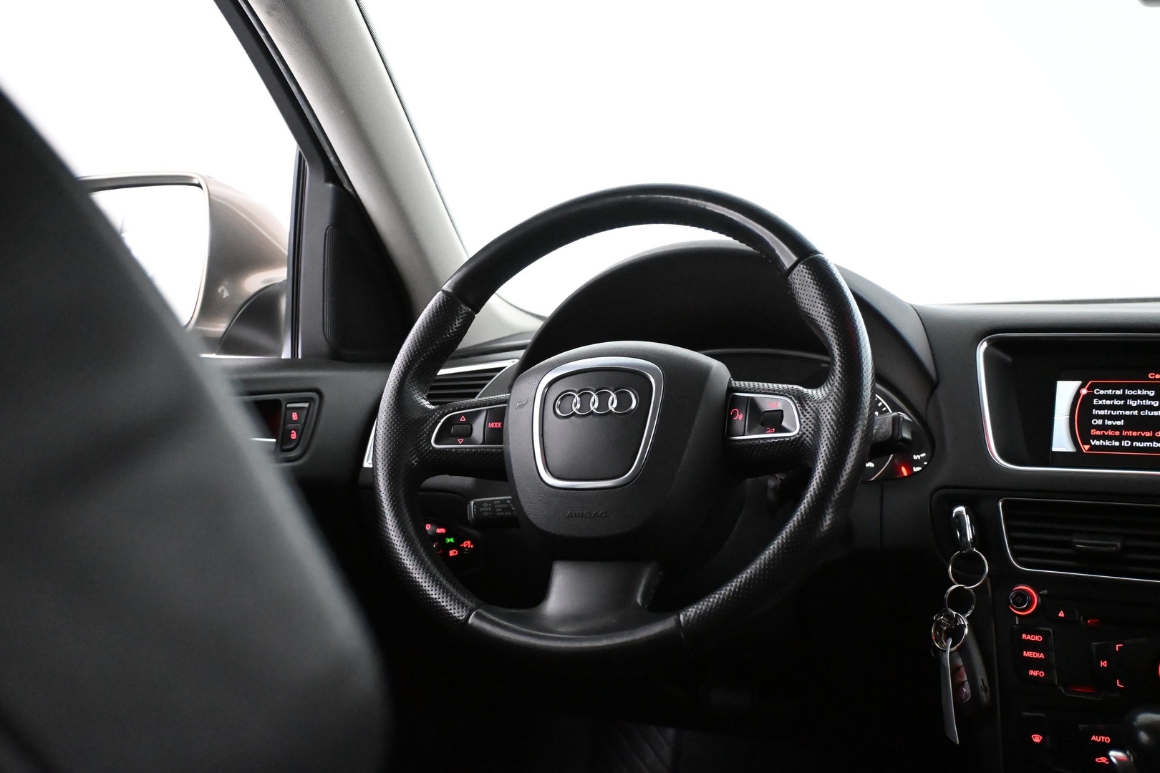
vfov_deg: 36.2
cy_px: 386
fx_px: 1184
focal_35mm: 37
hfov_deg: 52.2
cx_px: 580
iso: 9000
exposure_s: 1/60
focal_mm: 24.5
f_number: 4.2
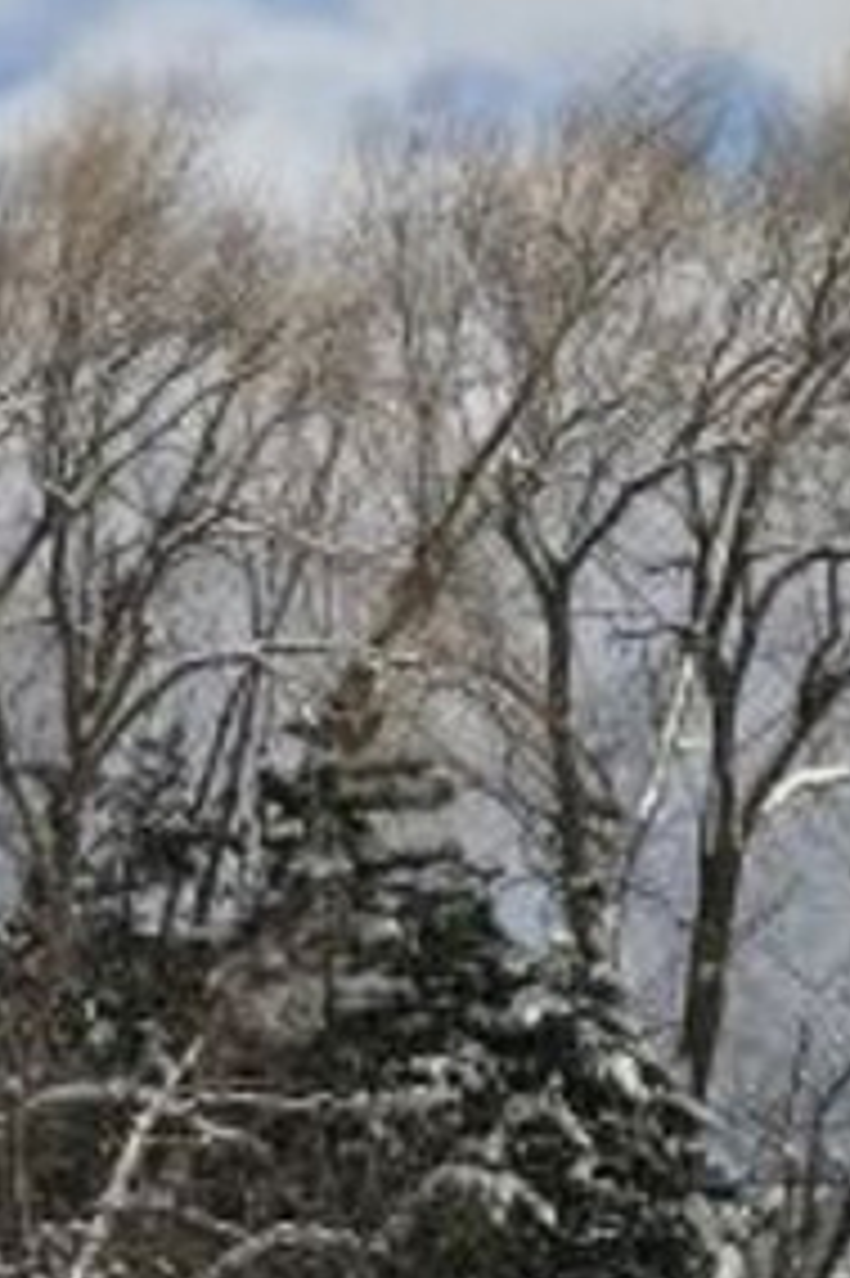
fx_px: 7588
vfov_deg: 9.5
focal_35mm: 214
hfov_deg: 6.1
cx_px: -1165
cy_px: 1431
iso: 20
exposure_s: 1/1623
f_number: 2.8
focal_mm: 6.6
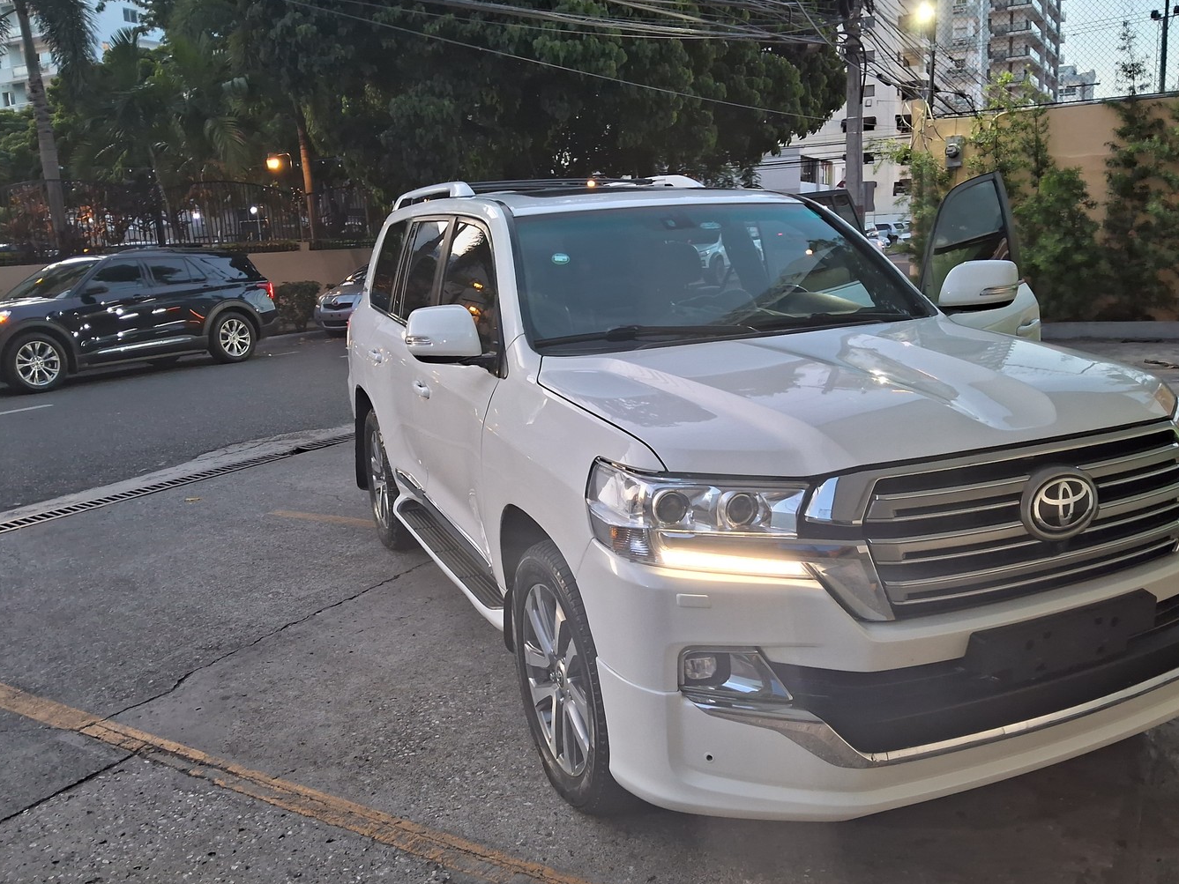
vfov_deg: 49.8
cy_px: 440
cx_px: 613
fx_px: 954
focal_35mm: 28
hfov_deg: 63.4
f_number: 1.8
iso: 400
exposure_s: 1/40
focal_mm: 3.98
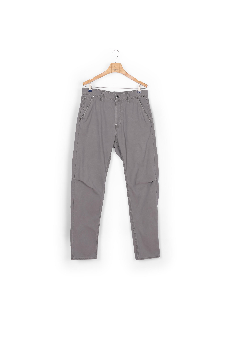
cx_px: 116
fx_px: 367
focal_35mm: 38
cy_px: 174
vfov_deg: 50.7
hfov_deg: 35.0
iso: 100
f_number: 13
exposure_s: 1/125
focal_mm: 38
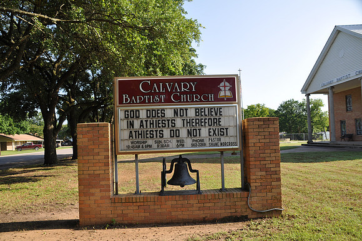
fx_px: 301
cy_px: 120
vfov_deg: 43.5
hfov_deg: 62.0
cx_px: 181
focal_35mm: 30
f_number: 7.1
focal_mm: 20
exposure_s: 1/200
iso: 200
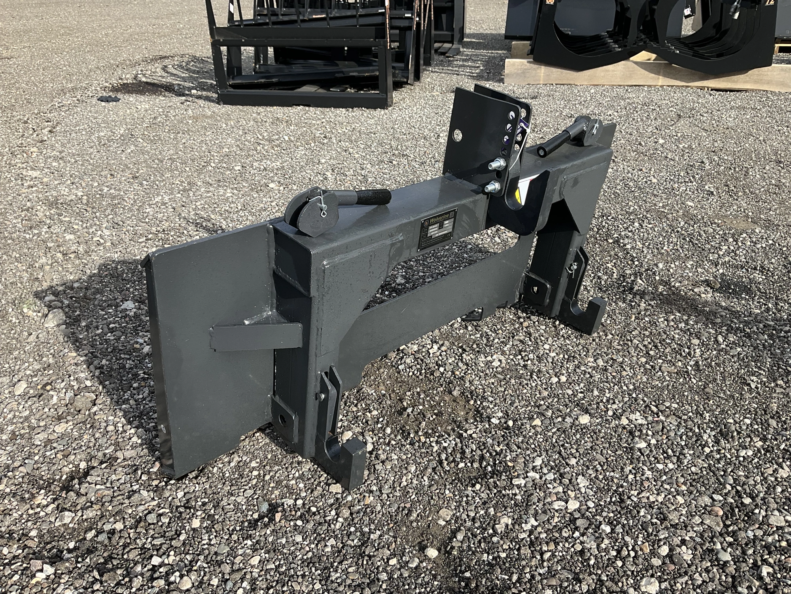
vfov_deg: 48.2
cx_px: 396
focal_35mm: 29
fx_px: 663
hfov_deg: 61.7
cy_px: 297
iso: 25
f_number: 1.8
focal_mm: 3
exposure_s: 1/709
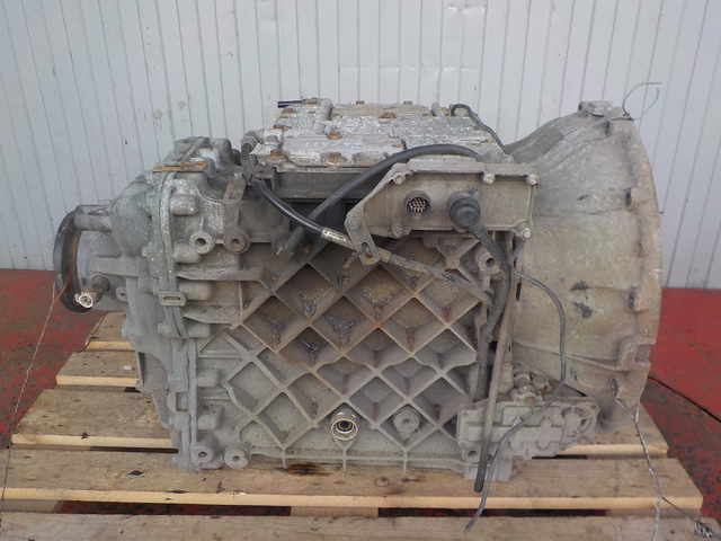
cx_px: 360
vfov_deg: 46.8
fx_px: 625
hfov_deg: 60.0
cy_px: 270
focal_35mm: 30
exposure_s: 1/60
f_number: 3.3
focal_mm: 4.1
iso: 125
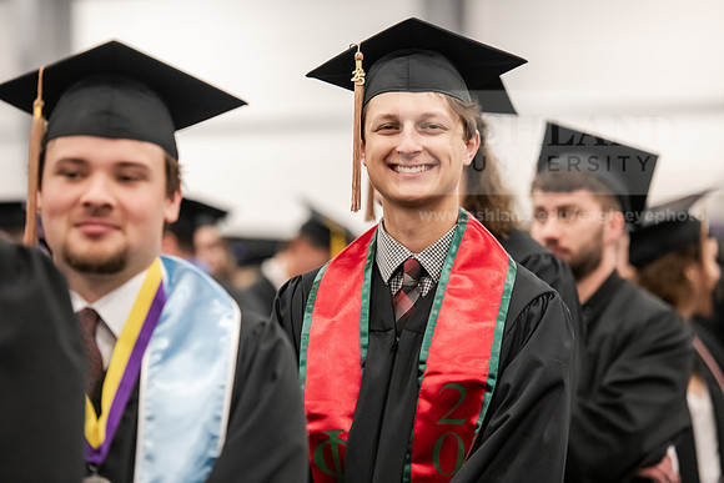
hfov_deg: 12.8
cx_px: 362
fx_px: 3218
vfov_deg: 8.6
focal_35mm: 160
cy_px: 242
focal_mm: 160
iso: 4000
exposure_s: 1/200
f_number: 3.5
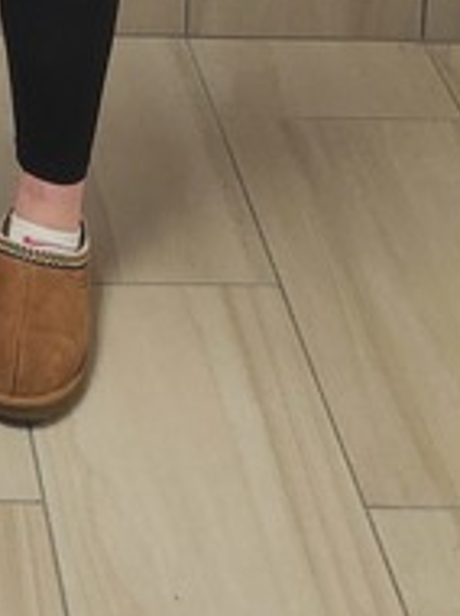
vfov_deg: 12.8
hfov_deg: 11.3
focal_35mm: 124
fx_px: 2202
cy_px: -801
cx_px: -275
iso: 160
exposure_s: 1/120
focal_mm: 5.4
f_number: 1.8
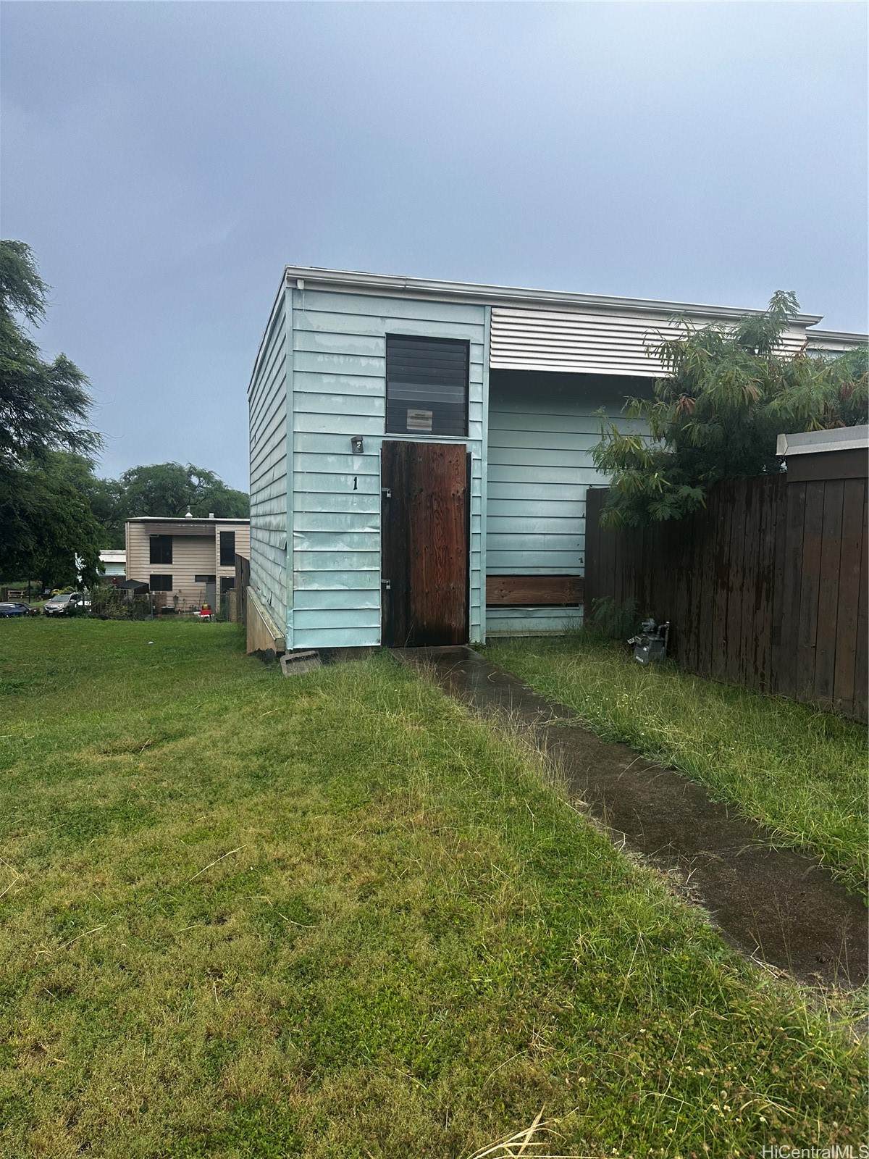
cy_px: 580
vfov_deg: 71.6
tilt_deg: -3.2
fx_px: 803
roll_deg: -2.3
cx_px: 434
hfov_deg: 56.8
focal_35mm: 24
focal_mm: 6.86
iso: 80
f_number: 1.78
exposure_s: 1/2591
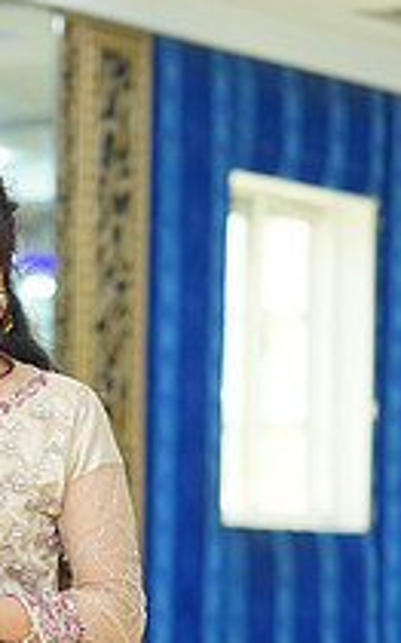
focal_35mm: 239
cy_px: 680
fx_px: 4185
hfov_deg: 5.5
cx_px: -124
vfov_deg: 8.7
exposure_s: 1/160
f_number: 2.8
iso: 640
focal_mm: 85
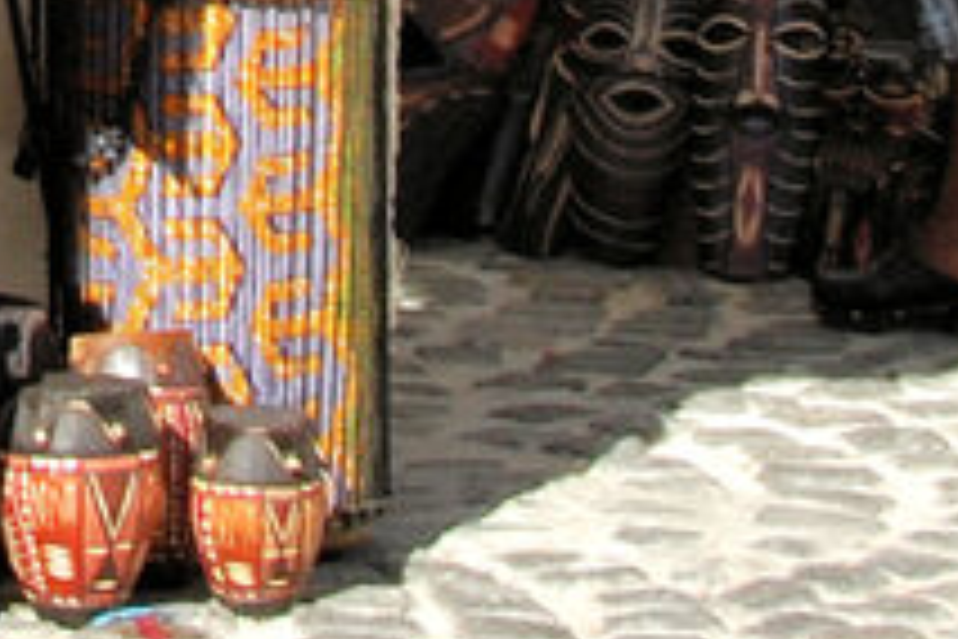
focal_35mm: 361
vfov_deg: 3.7
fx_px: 9606
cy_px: -997
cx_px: -634
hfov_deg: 5.6
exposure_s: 1/125
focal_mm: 32
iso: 200
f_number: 11
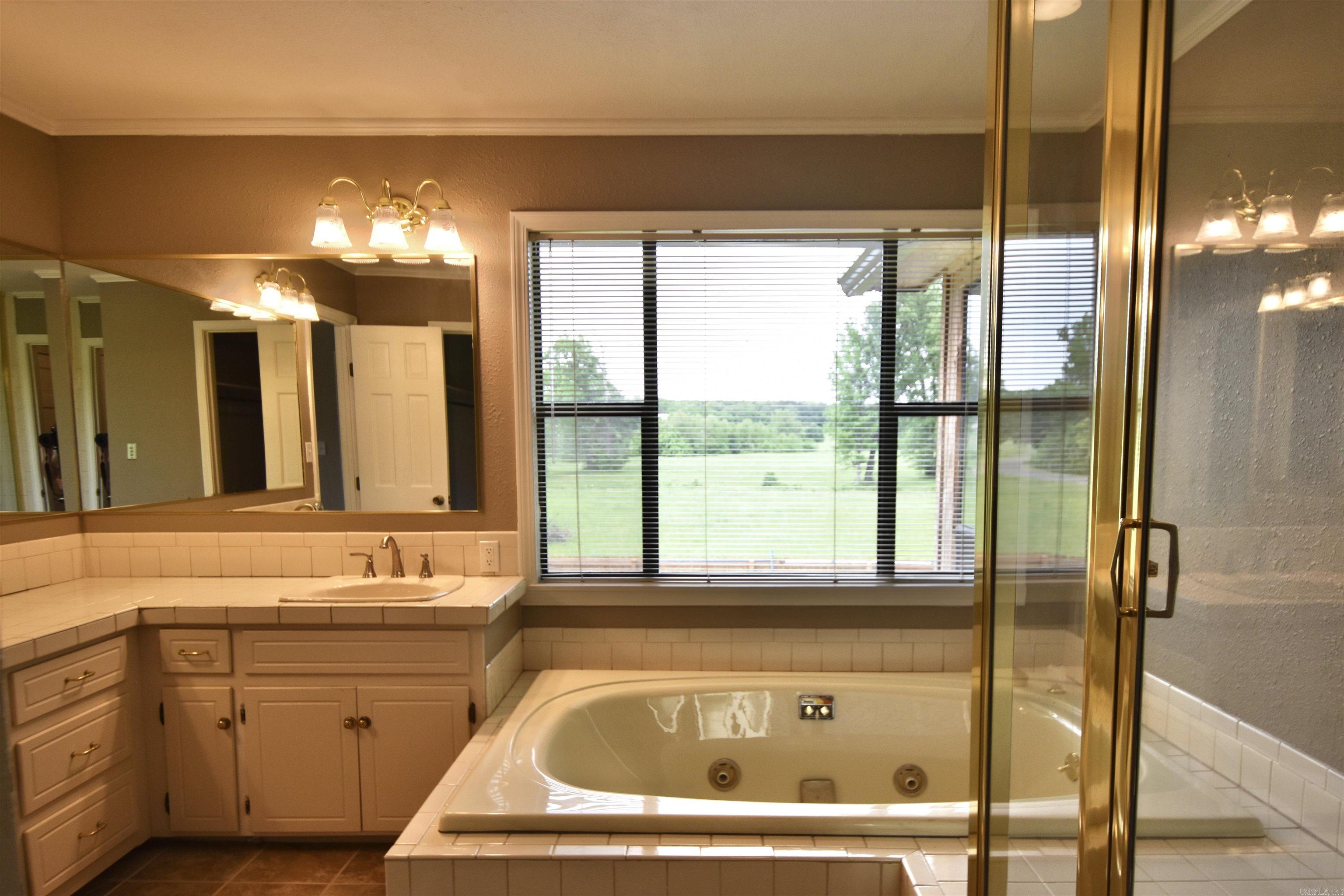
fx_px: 840
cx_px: 672
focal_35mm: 22
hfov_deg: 77.3
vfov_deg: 56.1
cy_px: 448
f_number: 6.3
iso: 400
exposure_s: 1/160
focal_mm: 15
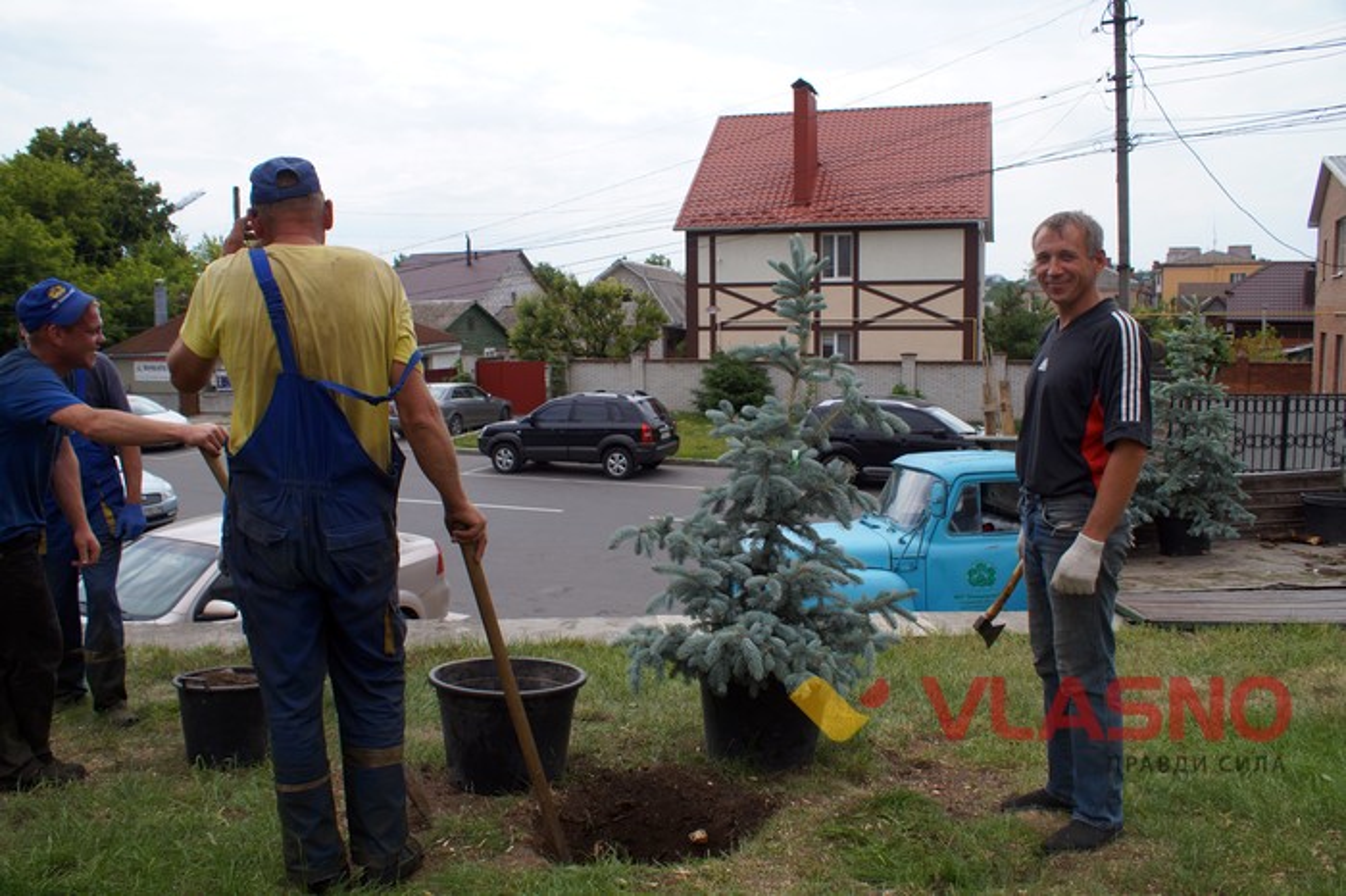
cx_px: 673
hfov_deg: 62.0
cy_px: 448
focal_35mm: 30
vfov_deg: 43.6
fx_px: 1121
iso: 100
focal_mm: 20
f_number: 4.5
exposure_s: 1/640
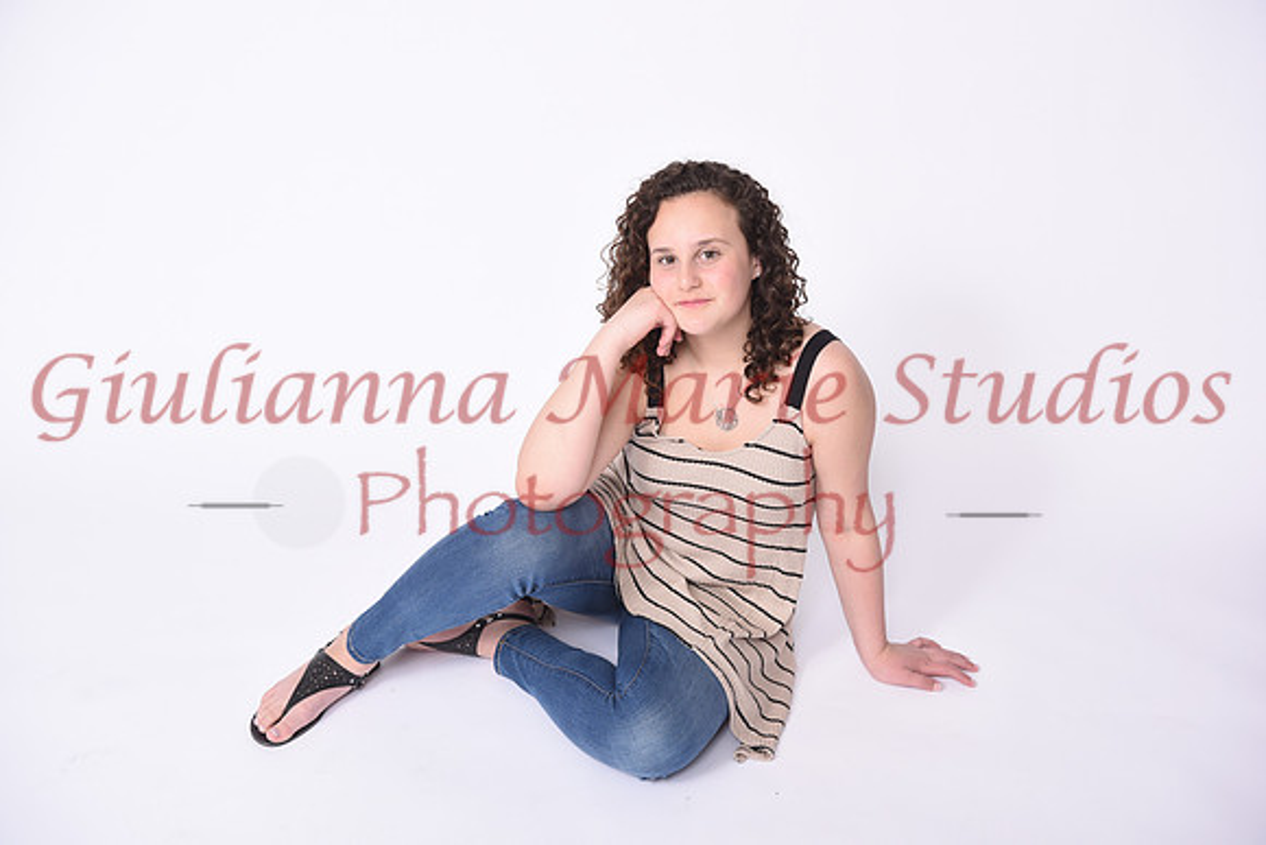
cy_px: 422
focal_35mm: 40
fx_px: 1407
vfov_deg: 33.4
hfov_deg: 48.4
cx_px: 633
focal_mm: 40
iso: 160
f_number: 7.1
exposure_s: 1/160
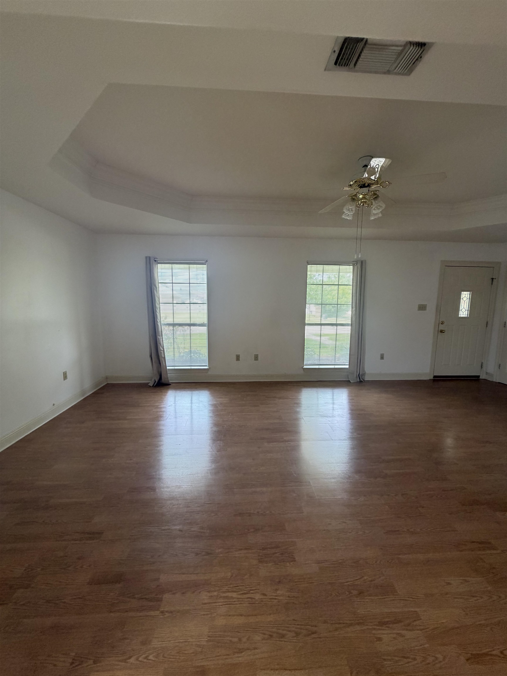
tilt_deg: -7.5
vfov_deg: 102.1
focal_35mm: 14
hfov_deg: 85.7
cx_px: 254
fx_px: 273
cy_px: 338
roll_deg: -0.7
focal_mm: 2.22
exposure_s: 1/121
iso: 200
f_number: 2.2
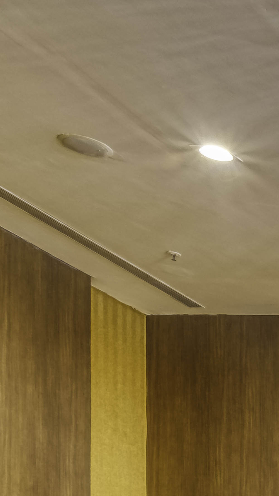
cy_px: 688
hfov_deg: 9.2
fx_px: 1026
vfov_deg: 23.2
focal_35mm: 78
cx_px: 997
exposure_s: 1/2
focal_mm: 14
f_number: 14
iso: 500
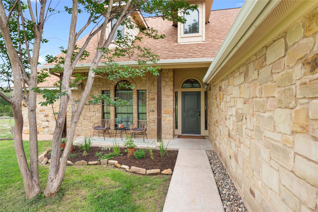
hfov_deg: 86.9
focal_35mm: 19
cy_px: 106
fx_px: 168
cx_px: 159
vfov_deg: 64.6
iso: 400
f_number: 8
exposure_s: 1/25
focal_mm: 19
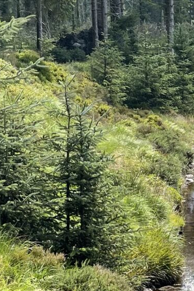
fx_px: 954
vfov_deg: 17.3
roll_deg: +0.0
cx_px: 291
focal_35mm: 118
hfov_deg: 11.2
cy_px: 179
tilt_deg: -7.8
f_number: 1.6
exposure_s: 1/2049
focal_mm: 5.1
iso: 32
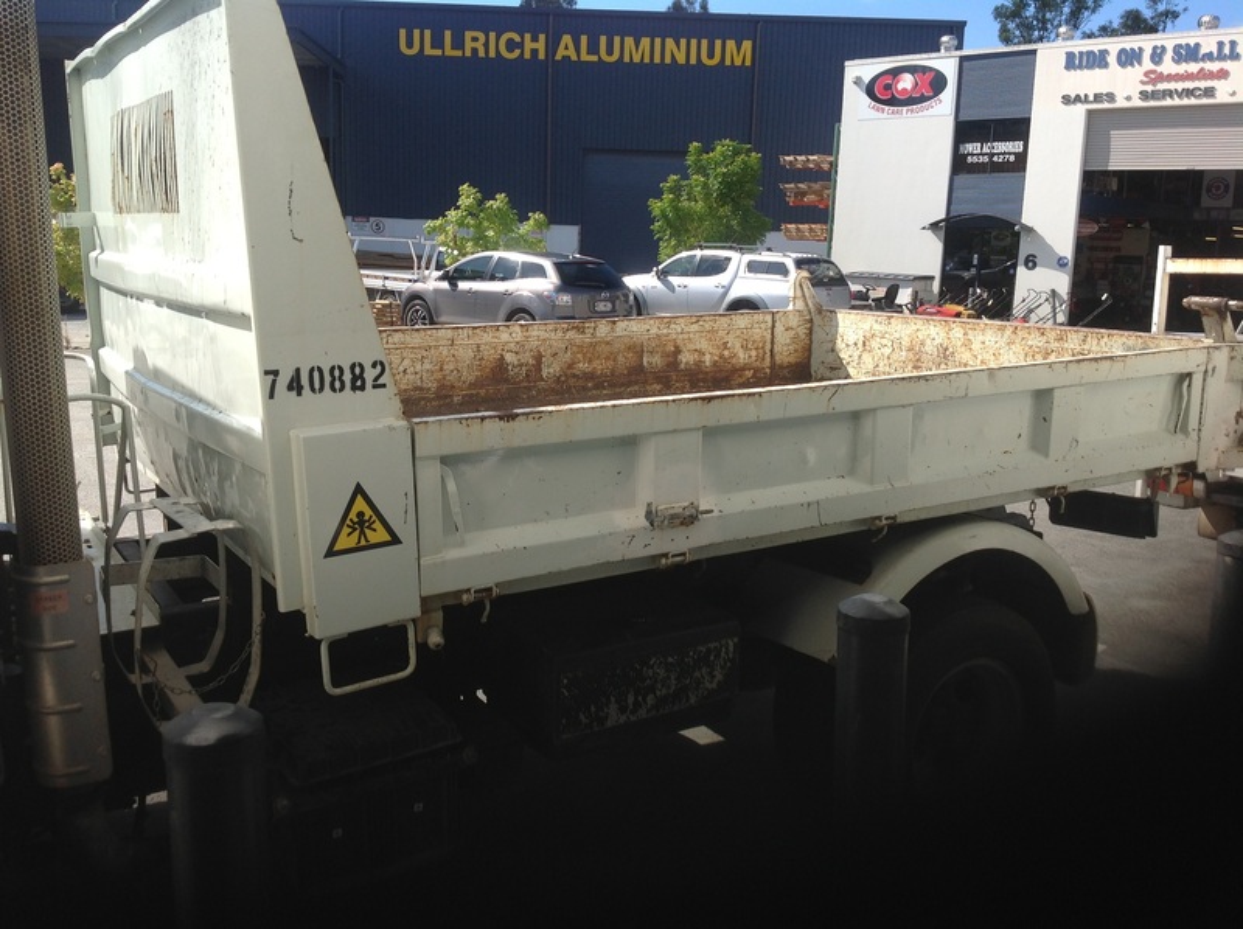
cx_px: 622
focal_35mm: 35
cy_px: 464
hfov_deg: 52.7
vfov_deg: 40.6
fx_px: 1255
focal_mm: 4.28
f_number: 2.4
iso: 50
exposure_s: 1/1209
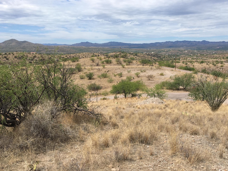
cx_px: 130
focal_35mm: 35
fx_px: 231
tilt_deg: -14.0
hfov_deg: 52.5
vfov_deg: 40.6
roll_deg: -0.1
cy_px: 100
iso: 25
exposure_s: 1/2849
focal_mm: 4.15
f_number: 2.2
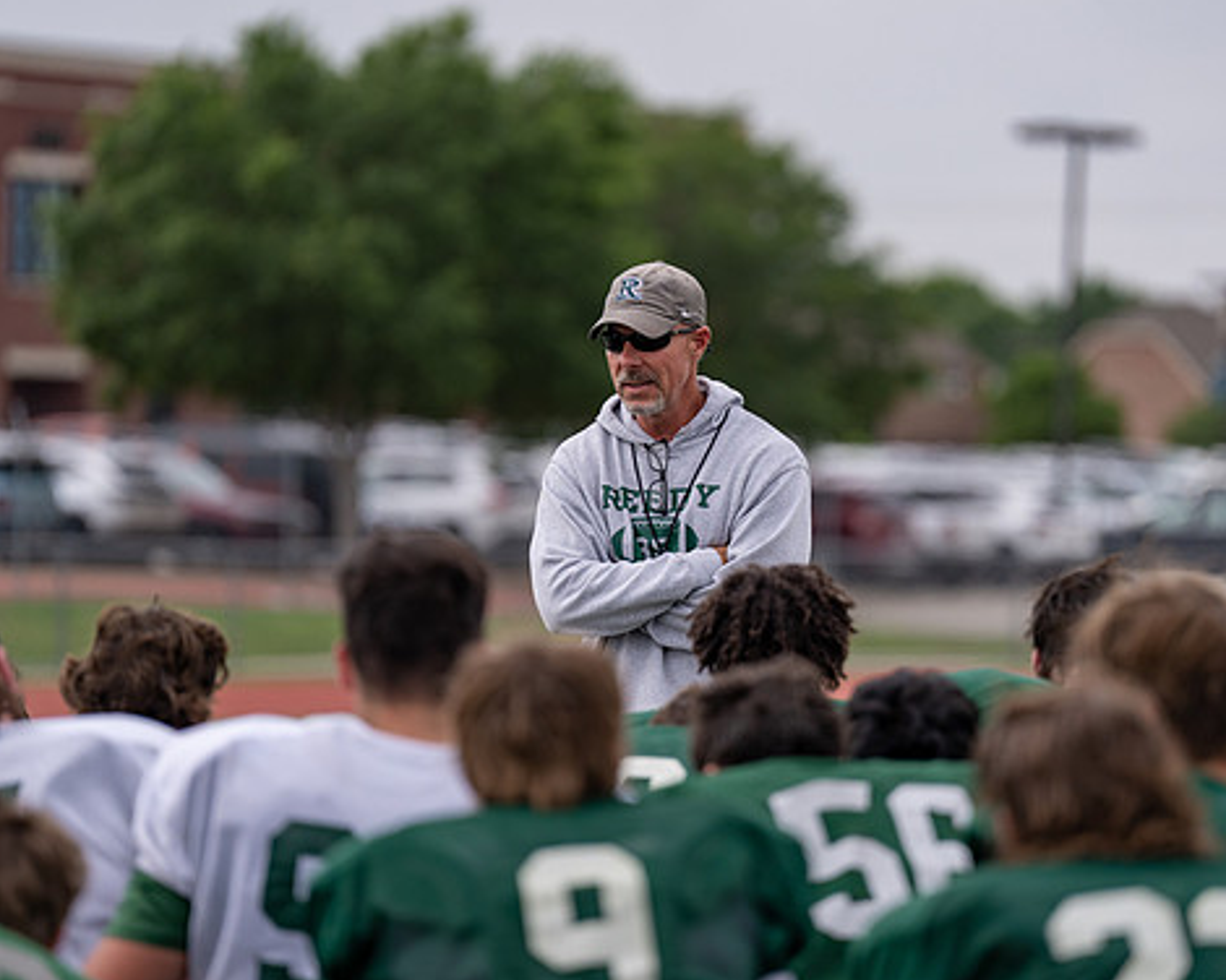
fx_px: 9035
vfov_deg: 6.2
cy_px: 461
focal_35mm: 249
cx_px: 670
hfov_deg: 7.8
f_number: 2.8
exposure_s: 1/2500
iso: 125
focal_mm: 200
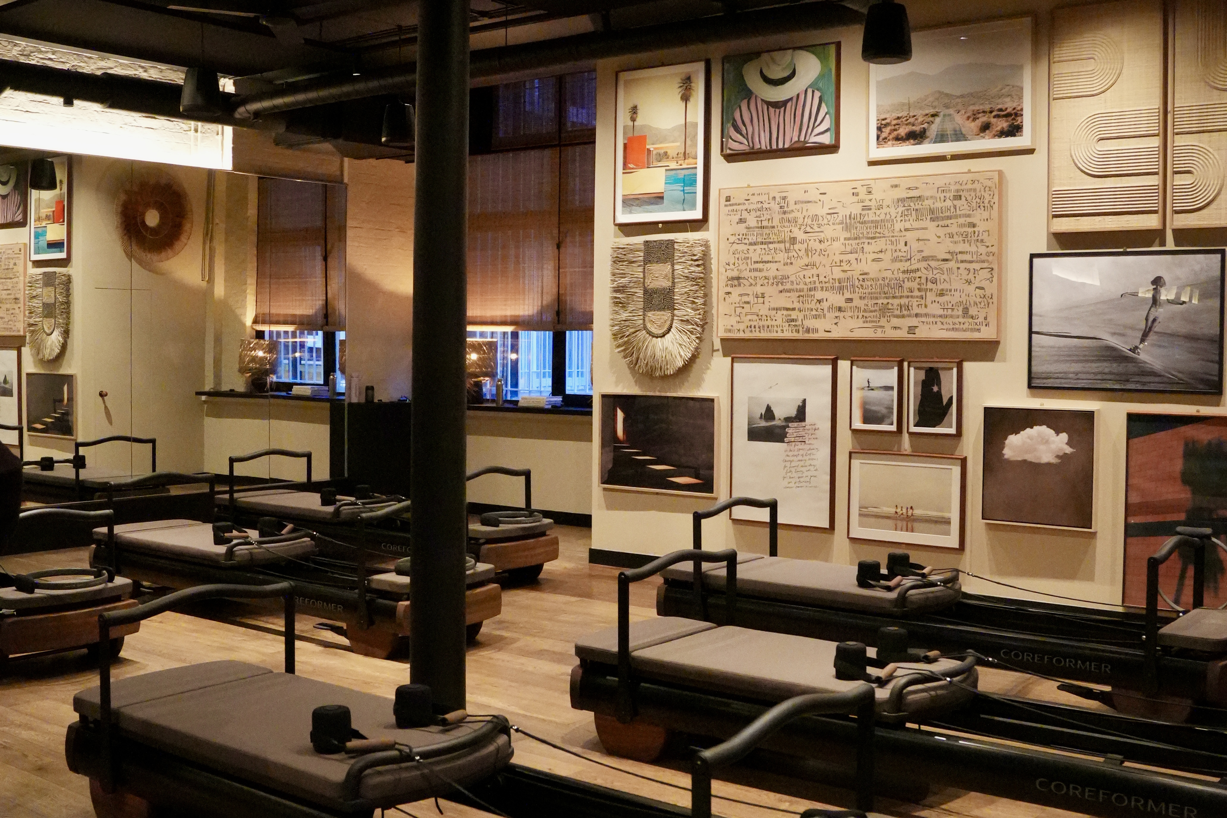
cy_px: 409
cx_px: 614
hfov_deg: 70.4
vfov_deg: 50.4
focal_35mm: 26
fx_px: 869
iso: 6400
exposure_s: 1/160
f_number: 2.8
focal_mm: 17
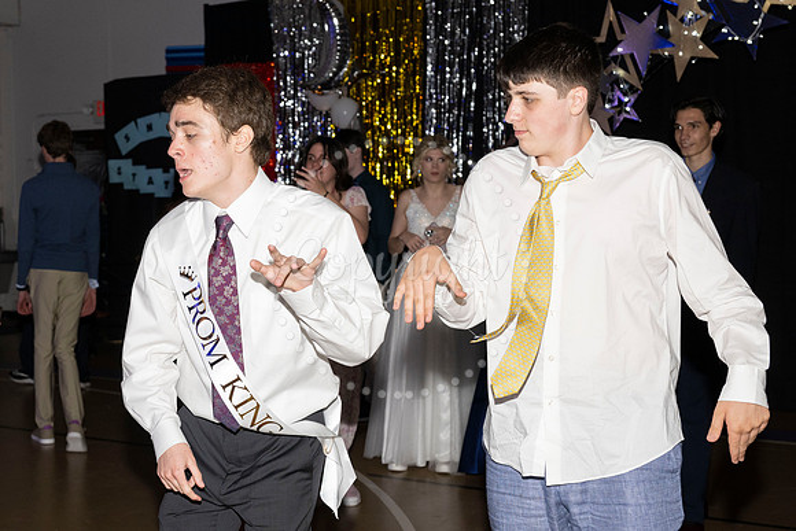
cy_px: 309
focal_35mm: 59
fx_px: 1304
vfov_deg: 23.0
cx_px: 265
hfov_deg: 33.7
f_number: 5.6
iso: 1250
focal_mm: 44
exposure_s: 1/100
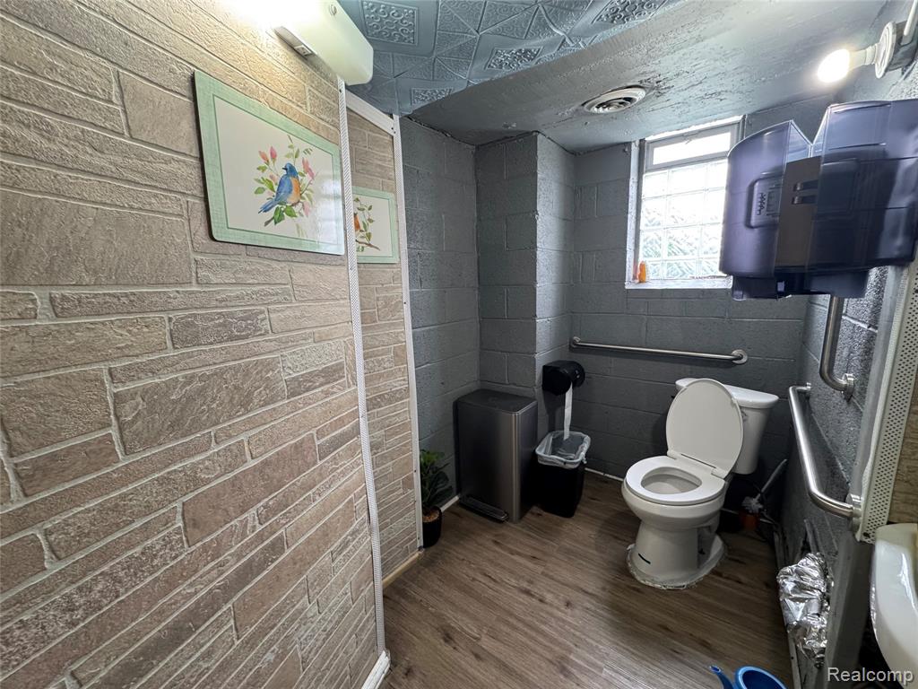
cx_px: 459
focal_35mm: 14
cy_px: 344
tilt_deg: -9.9
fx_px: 371
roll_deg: +1.5
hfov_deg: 102.1
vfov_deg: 85.7
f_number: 2.2
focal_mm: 2.22
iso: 320
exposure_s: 1/60
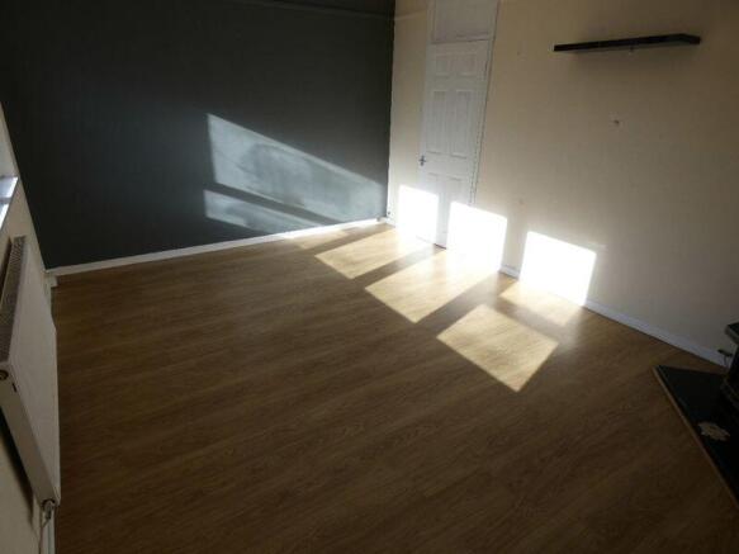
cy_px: 277
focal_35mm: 20
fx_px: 427
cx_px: 370
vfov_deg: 66.0
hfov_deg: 81.8
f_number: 2.8
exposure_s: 1/400
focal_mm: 3.6
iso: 80
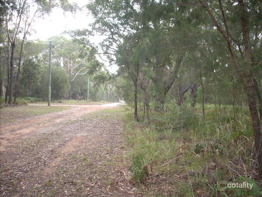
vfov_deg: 38.7
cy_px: 98
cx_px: 131
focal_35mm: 37
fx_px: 280
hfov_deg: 50.1
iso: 141
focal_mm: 6.2
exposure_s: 1/30
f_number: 2.8
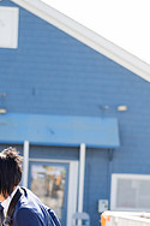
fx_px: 751
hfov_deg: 11.4
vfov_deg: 16.6
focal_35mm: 120
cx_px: 44
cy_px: 240
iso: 200
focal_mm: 50
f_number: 1.8
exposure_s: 1/2500
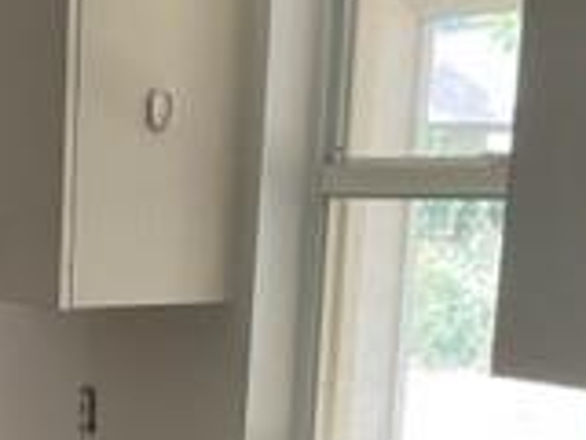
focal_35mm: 104
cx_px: -187
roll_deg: +1.4
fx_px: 1761
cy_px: 616
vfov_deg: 13.6
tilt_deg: -15.9
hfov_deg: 17.6
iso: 125
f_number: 1.6
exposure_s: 1/77
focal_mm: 4.2
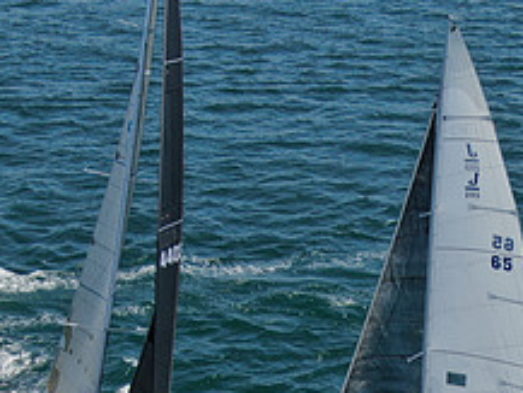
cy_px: 510
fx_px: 1738
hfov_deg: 16.8
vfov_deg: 12.5
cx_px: 511
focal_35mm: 115
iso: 100
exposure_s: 1/1000
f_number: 3.6
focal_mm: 7.39
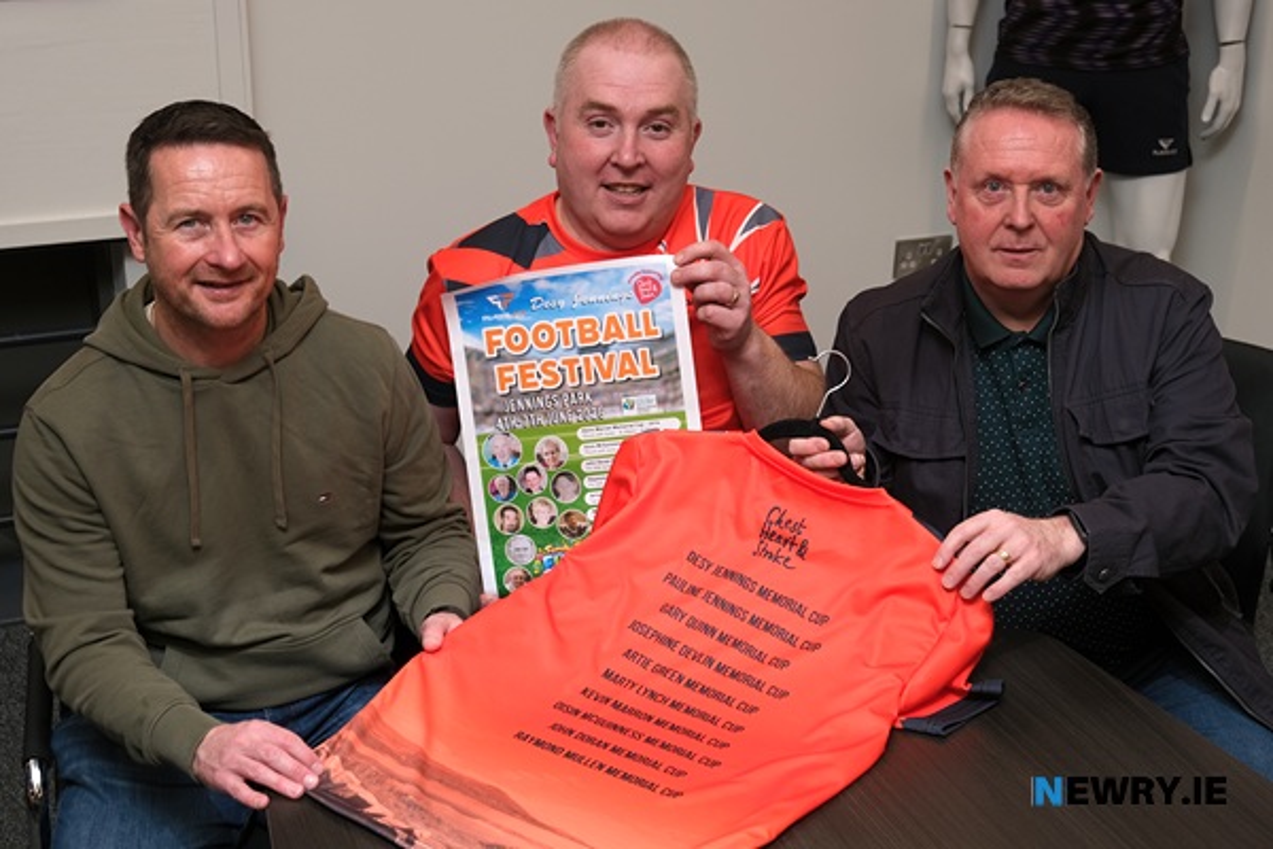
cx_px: 636
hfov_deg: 40.3
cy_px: 424
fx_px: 1733
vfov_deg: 27.5
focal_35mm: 49
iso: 400
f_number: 4.5
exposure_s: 1/125
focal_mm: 32.9
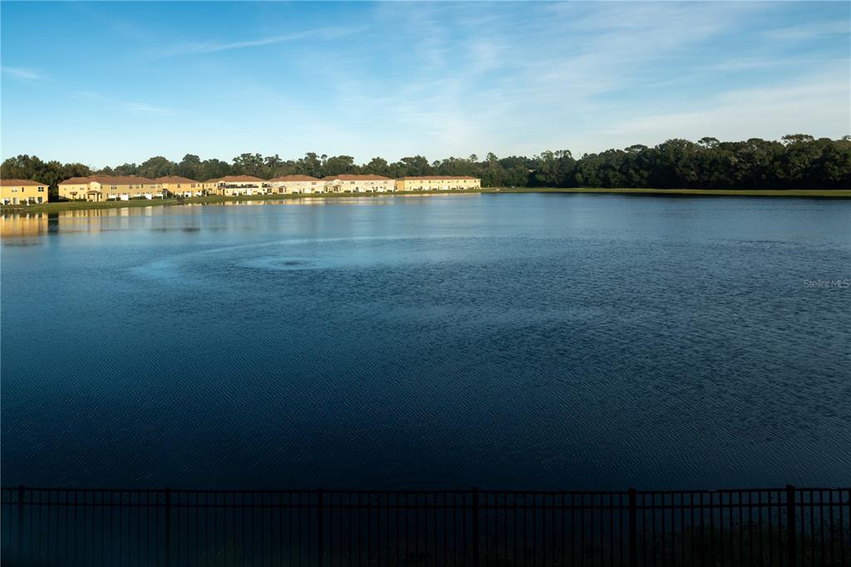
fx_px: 567
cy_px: 284
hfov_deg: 73.8
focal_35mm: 24
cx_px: 426
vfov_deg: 53.1
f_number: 4
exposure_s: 1/1600
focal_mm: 24
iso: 160
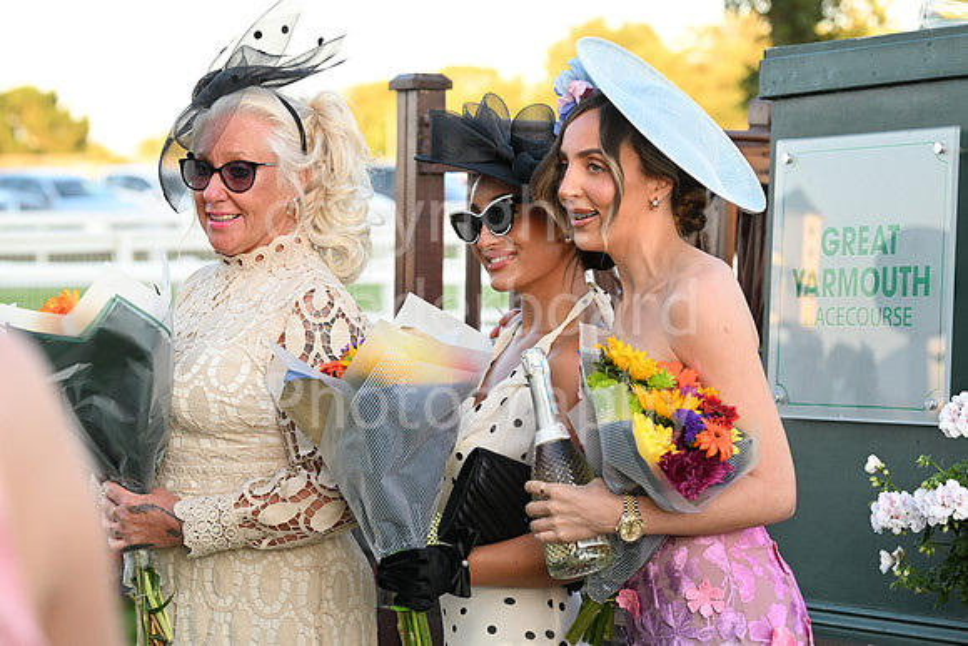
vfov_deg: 12.5
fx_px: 2958
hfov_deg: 18.6
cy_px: 323
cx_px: 484
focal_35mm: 110
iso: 1000
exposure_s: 1/250
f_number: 5.6
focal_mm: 110
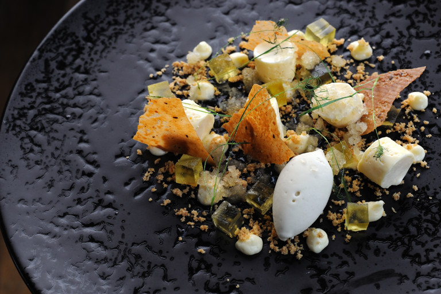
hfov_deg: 39.6
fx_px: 612
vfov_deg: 27.0
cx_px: 220
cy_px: 147
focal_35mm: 50
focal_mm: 50
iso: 800
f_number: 8
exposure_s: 1/250
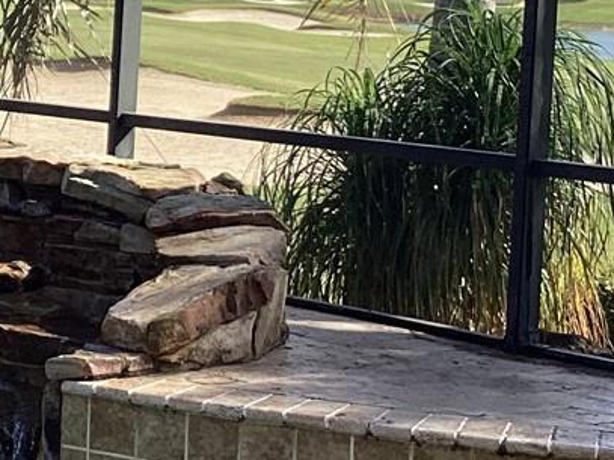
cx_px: -63
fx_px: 2163
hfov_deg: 15.7
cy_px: 68
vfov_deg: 12.1
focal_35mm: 122
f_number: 2.4
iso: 25
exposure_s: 1/426
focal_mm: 3.3
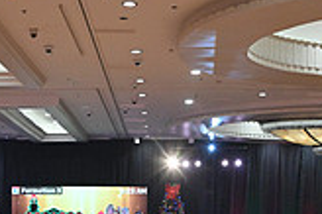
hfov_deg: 23.7
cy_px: 352
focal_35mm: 85
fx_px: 760
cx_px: 86
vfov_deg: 14.6
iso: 3200
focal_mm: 24
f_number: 5.6
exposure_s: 1/400
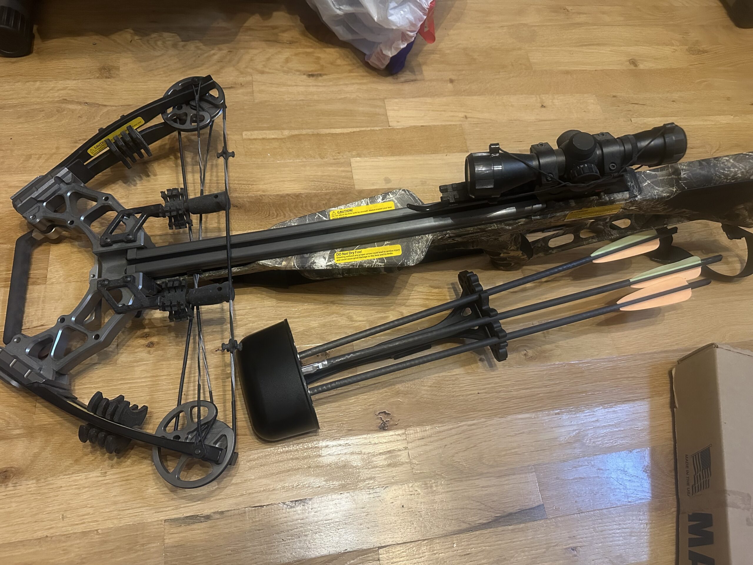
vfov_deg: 56.8
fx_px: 522
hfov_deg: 71.6
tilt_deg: -61.7
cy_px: 282
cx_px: 376
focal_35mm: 24
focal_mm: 6.86
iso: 640
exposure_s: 1/40
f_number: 1.78
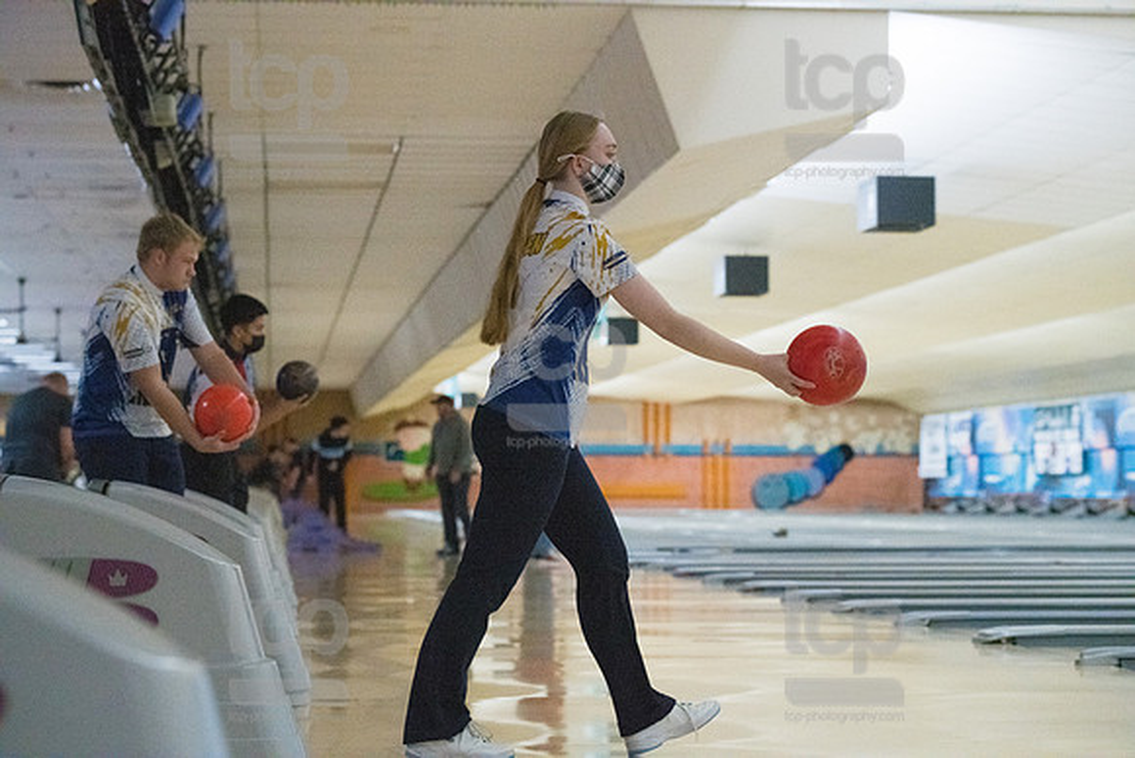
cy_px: 379
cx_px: 568
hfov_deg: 22.6
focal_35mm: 90
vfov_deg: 15.2
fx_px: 2838
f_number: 4
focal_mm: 90
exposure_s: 1/1000
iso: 10000
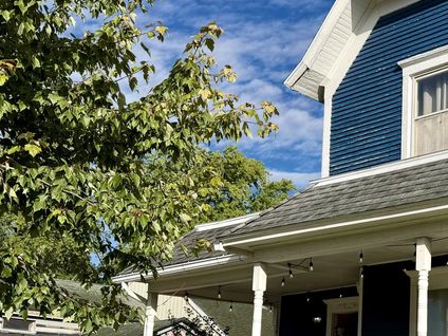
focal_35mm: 58
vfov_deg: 24.7
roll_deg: +0.1
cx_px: 483
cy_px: 279
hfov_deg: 30.1
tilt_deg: +9.6
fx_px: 751
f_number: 1.78
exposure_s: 1/6711
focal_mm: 6.76
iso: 80
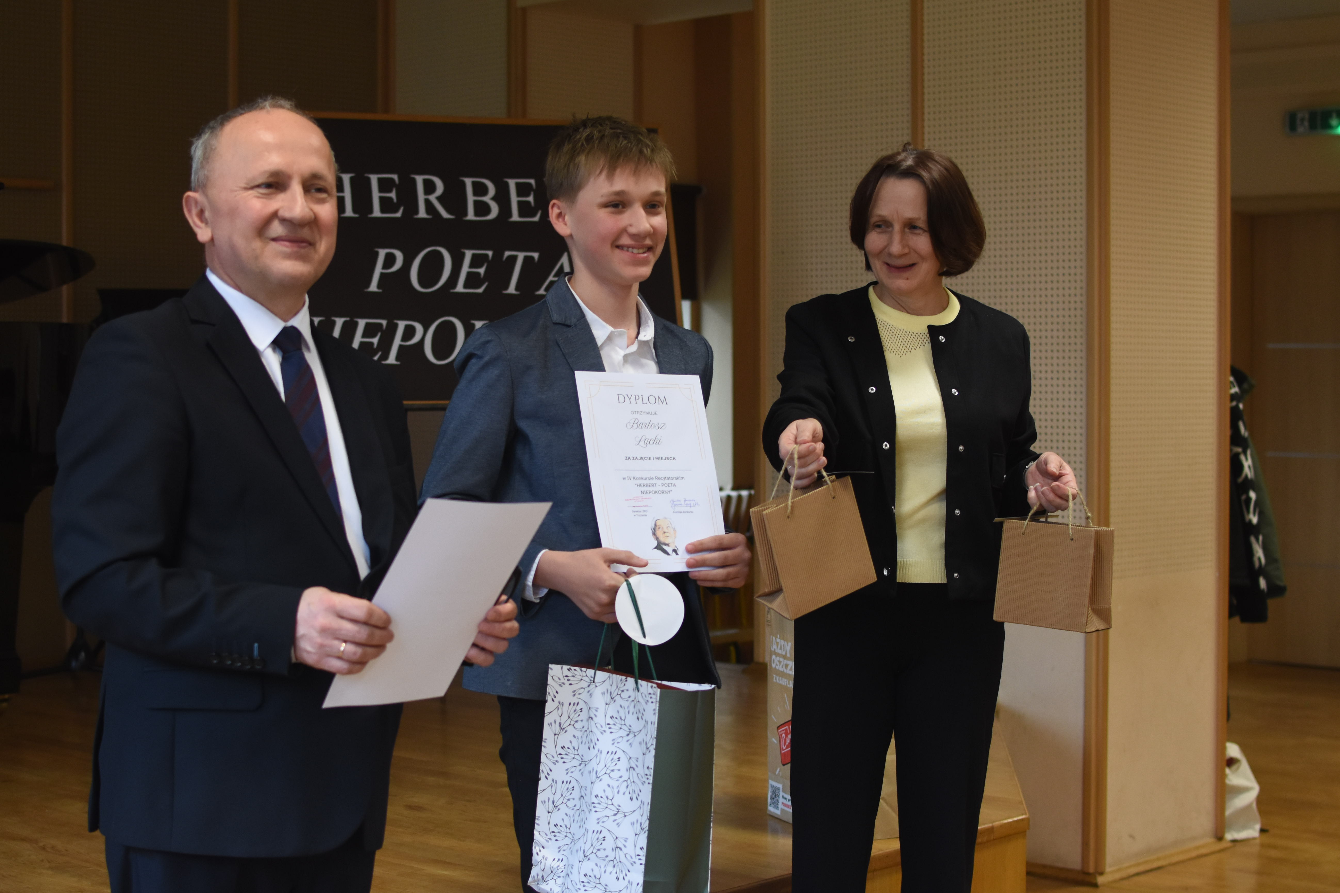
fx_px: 2255
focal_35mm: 61
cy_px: 474
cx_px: 600
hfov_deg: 33.1
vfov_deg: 22.4
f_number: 2.8
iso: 1000
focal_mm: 35
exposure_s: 1/160
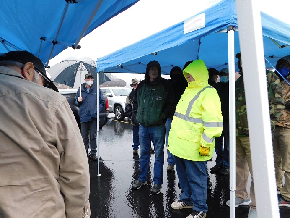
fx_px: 193
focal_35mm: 23
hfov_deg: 73.9
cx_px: 145
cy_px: 109
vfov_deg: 58.9
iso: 125
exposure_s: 1/40
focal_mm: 4
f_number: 3
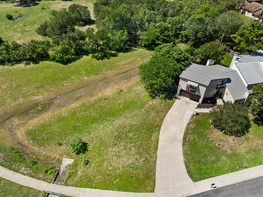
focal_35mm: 24
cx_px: 132
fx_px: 182
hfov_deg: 71.6
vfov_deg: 56.8
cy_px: 98
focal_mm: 12.29
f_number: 2.8
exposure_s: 1/4000
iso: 120
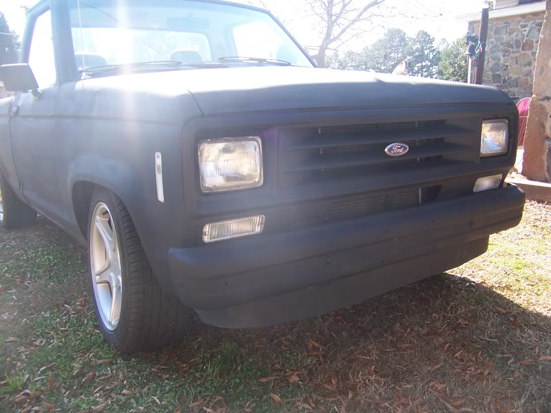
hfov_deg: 55.4
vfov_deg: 42.9
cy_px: 206
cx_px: 276
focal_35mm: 33
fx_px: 525
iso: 80
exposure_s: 1/180
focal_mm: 5.5
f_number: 3.4
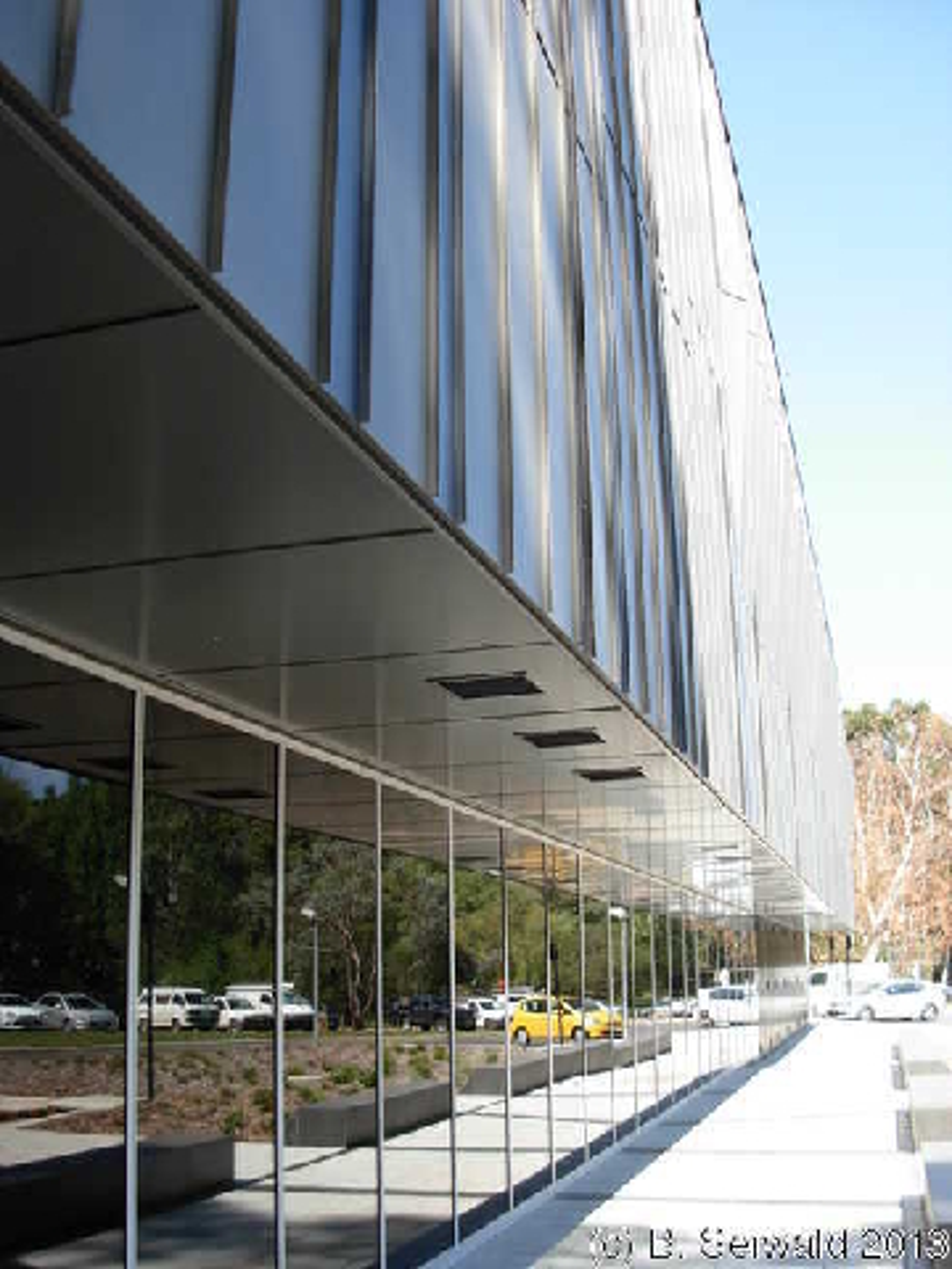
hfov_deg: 37.7
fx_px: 1393
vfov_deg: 49.0
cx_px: 476
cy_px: 634
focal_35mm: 38
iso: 79
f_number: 2.9
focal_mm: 6.3
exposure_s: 1/304
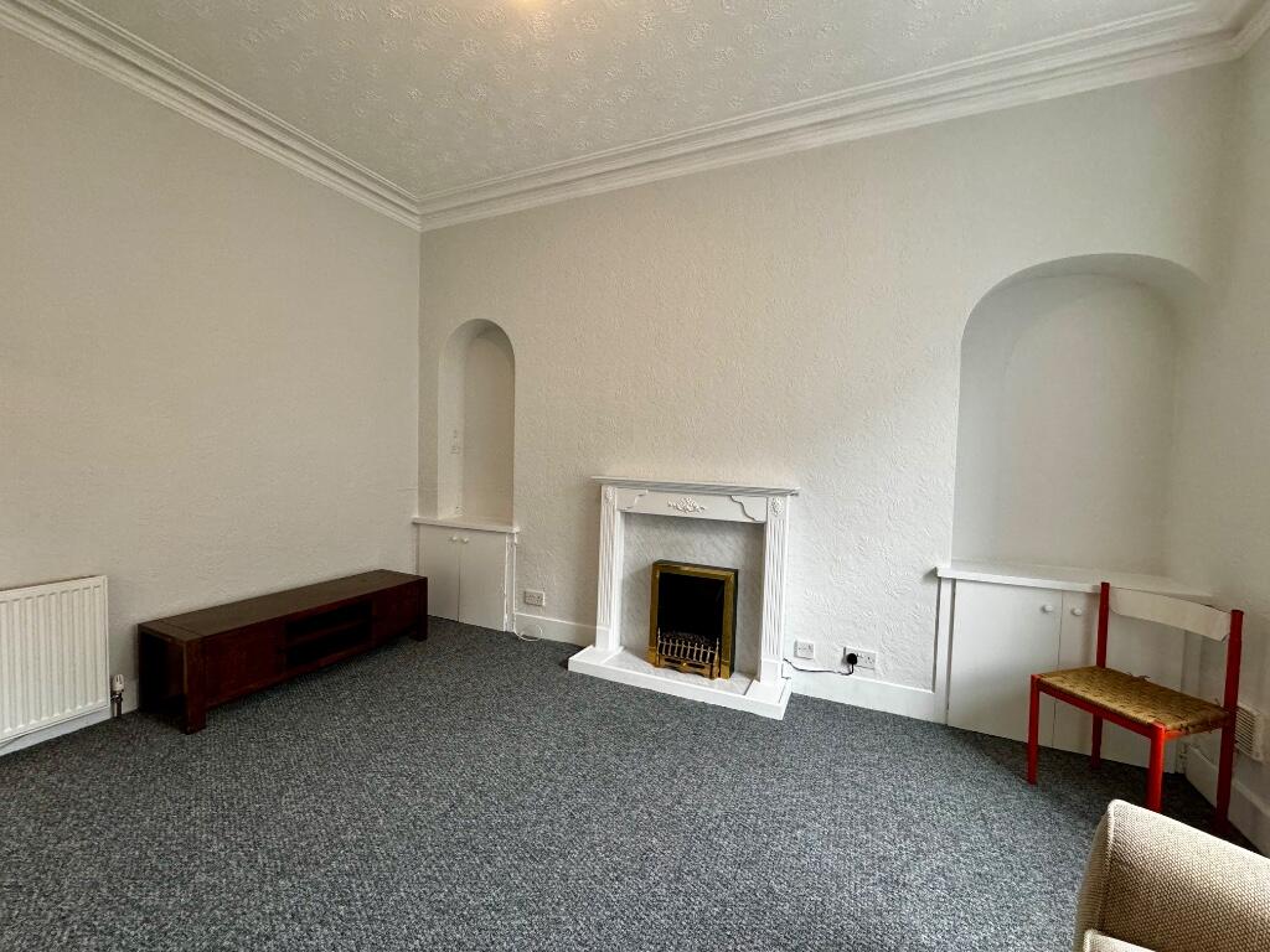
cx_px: 635
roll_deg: -0.6
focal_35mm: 14
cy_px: 476
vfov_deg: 85.7
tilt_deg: -2.3
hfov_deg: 102.1
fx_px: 514
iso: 320
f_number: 2.2
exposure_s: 1/100
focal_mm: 2.22
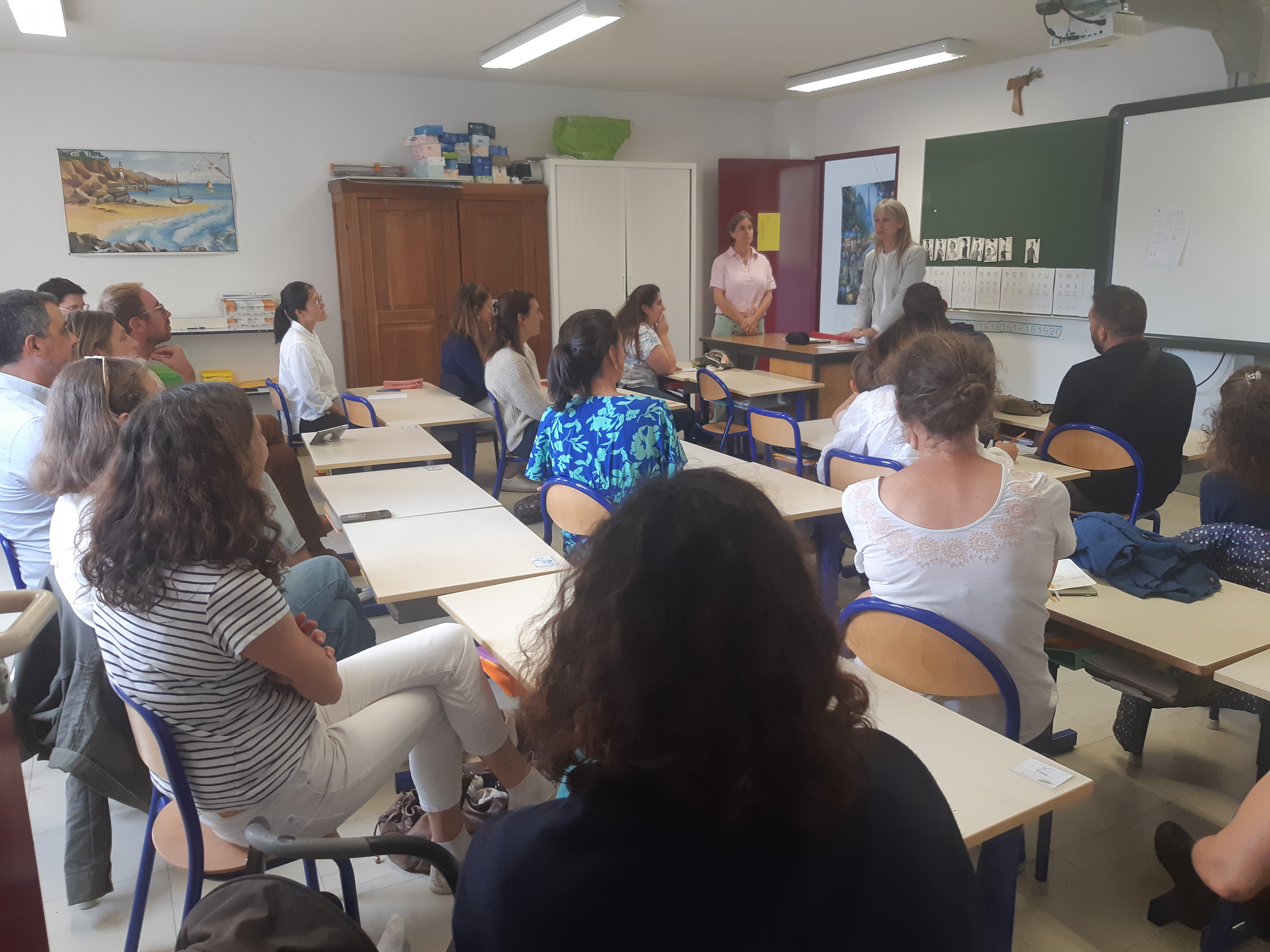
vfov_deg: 53.1
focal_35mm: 26
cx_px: 635
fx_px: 954
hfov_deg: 67.3
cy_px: 476
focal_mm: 3.93
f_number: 1.7
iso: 80
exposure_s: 1/50
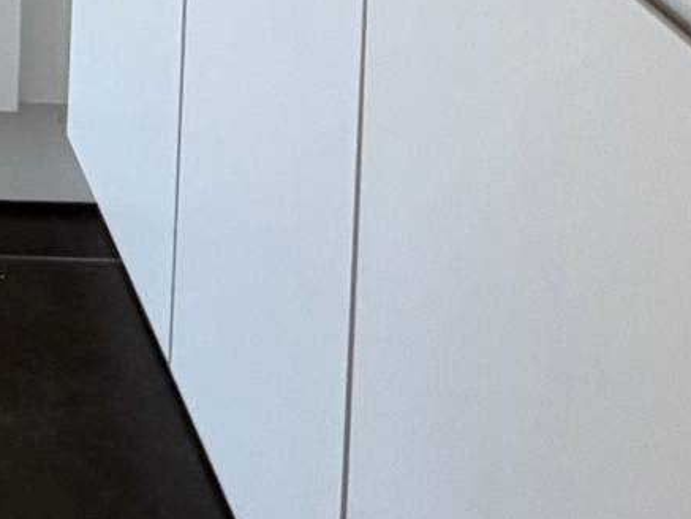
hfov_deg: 20.3
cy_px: -843
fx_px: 1637
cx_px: -357
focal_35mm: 82
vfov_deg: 12.5
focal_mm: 2.22
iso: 160
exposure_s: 1/121
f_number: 2.2
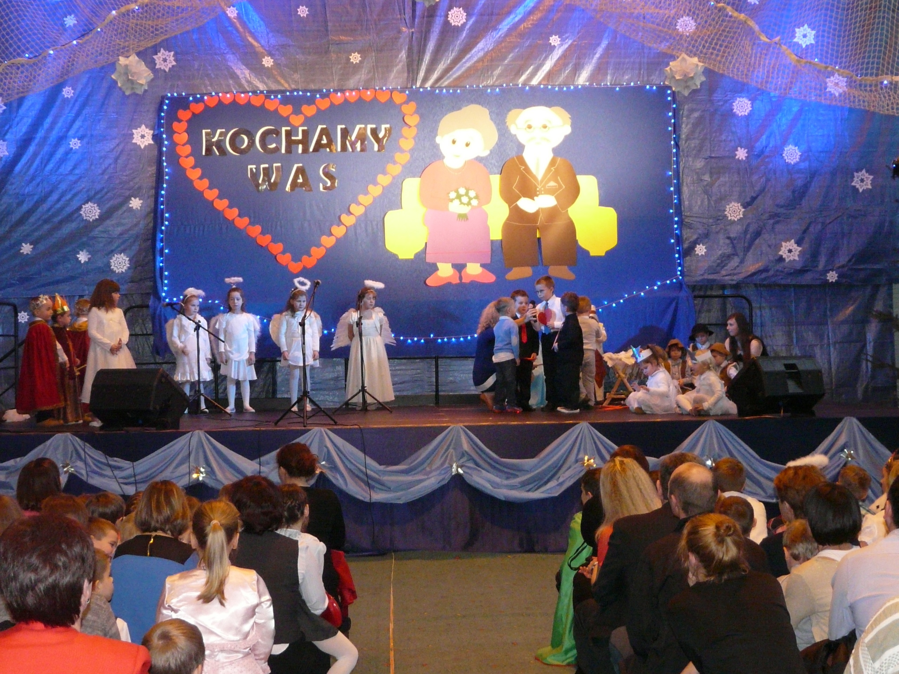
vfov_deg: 26.1
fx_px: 1454
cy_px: 337
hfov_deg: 34.3
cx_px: 450
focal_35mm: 56
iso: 400
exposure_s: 1/40
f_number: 3.2
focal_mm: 7.2
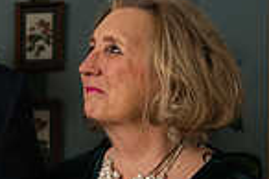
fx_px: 1396
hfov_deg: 10.6
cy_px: 165
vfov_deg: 7.3
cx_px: -138
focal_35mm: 187
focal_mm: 47
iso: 800
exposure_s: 1/200
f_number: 4
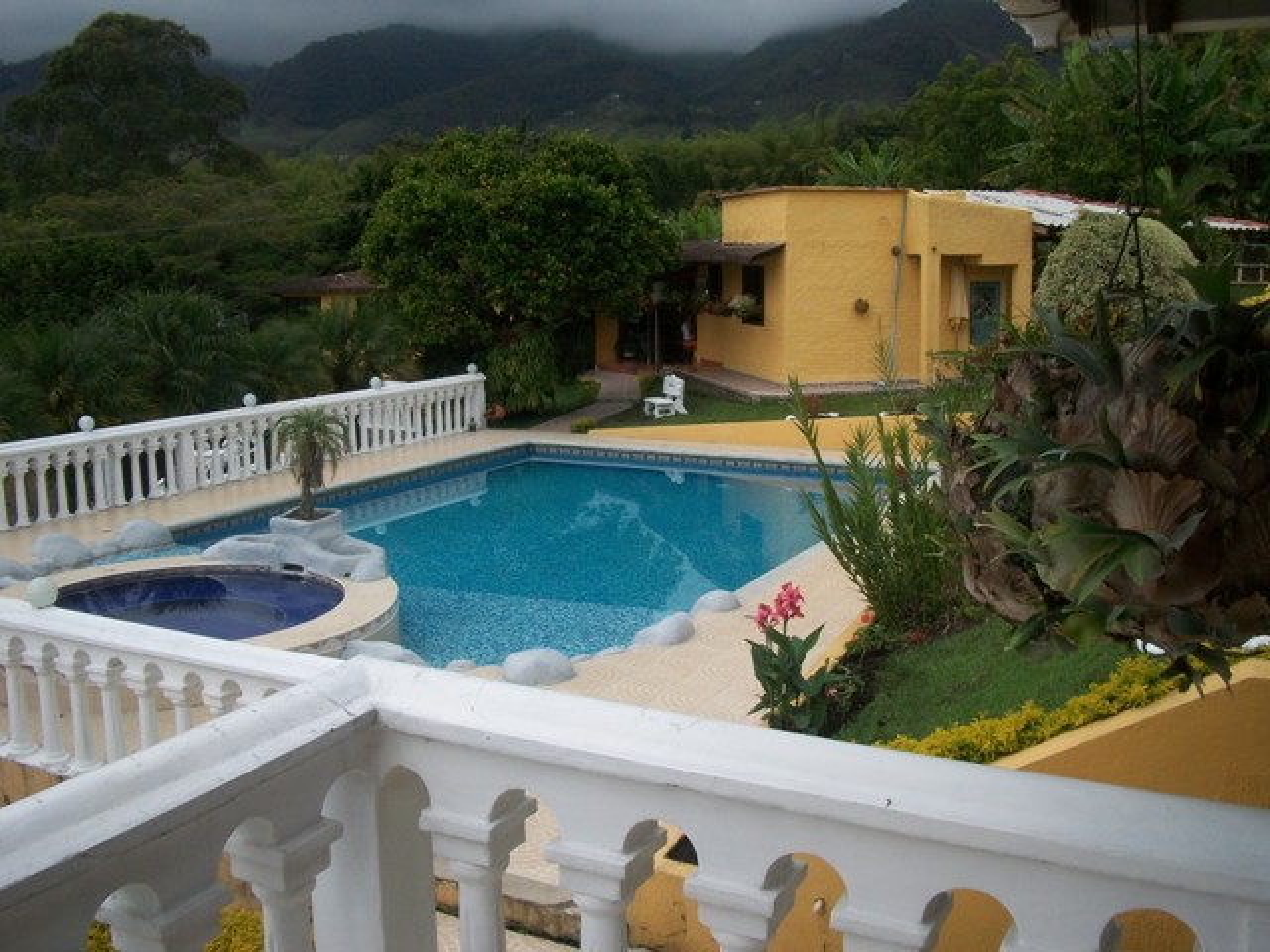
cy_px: 476
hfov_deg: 56.8
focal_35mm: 32
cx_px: 635
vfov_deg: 44.2
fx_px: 1174
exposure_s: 1/500
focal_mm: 5.7
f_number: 5.5
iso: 80
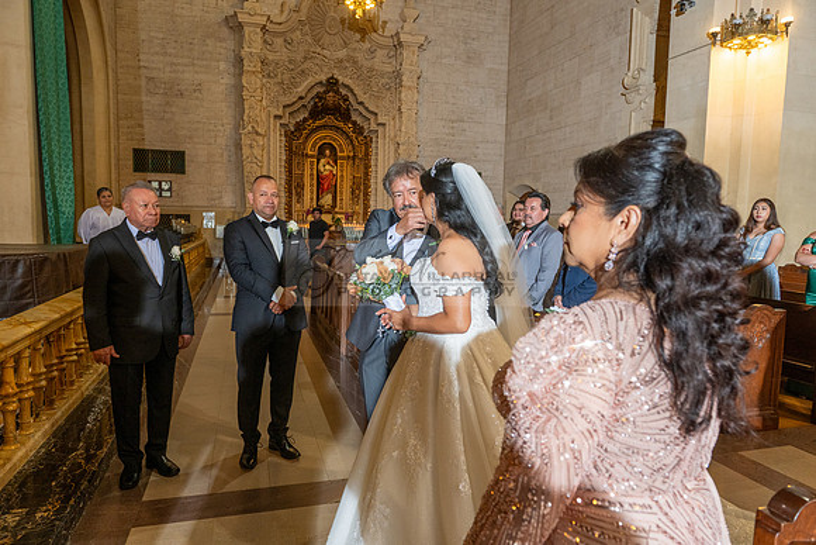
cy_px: 272
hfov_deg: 73.7
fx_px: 544
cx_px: 408
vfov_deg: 53.2
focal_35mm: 24
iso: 1000
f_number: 4.5
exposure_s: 1/160
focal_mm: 24
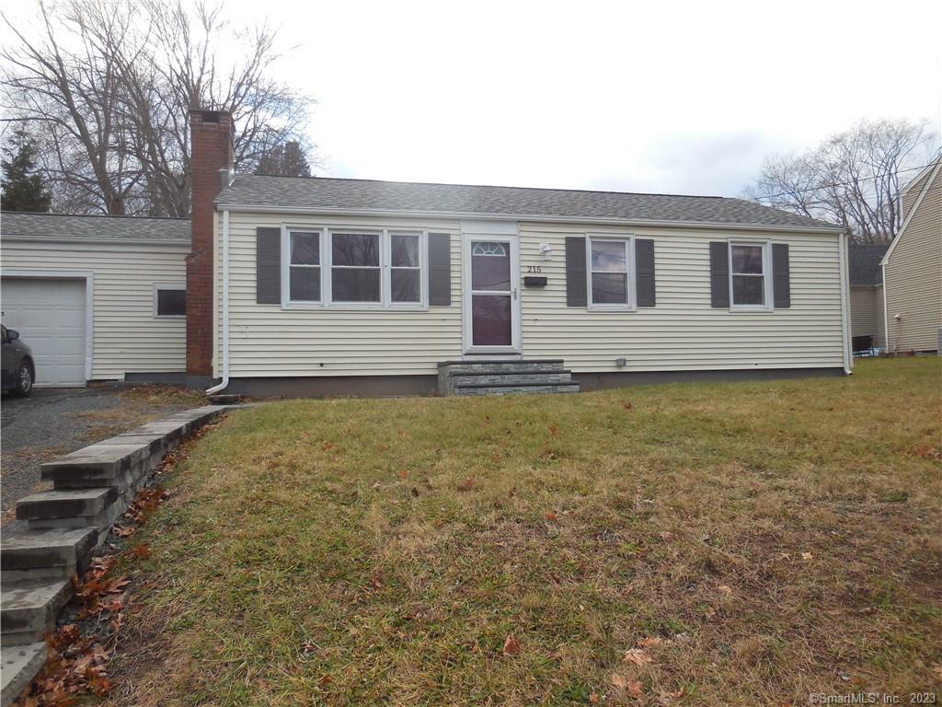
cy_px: 354
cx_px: 471
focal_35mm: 25
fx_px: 680
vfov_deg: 54.9
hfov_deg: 69.4
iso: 125
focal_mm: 4.5
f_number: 3.1
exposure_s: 1/160
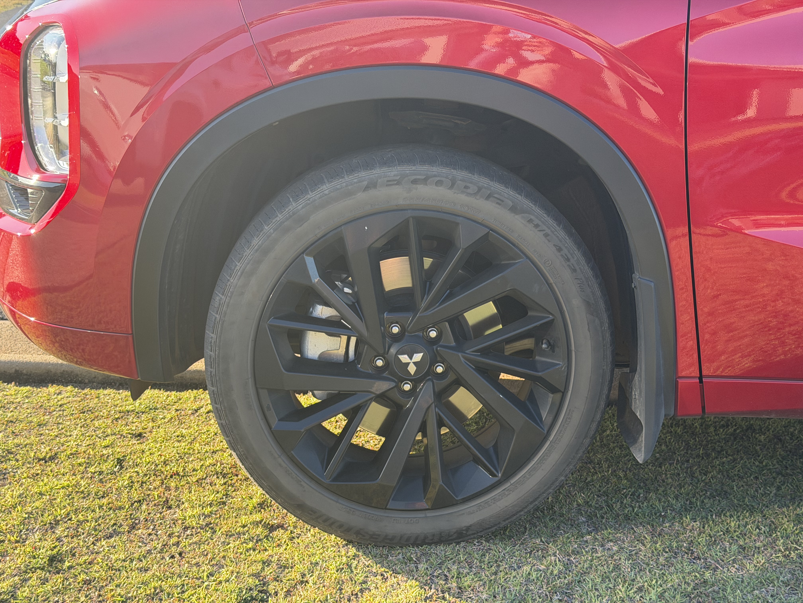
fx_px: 1113
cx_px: 402
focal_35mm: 48
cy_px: 302
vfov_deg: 30.3
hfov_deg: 39.7
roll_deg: +0.7
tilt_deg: -19.9
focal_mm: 6.76
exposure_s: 1/549
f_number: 1.78
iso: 100
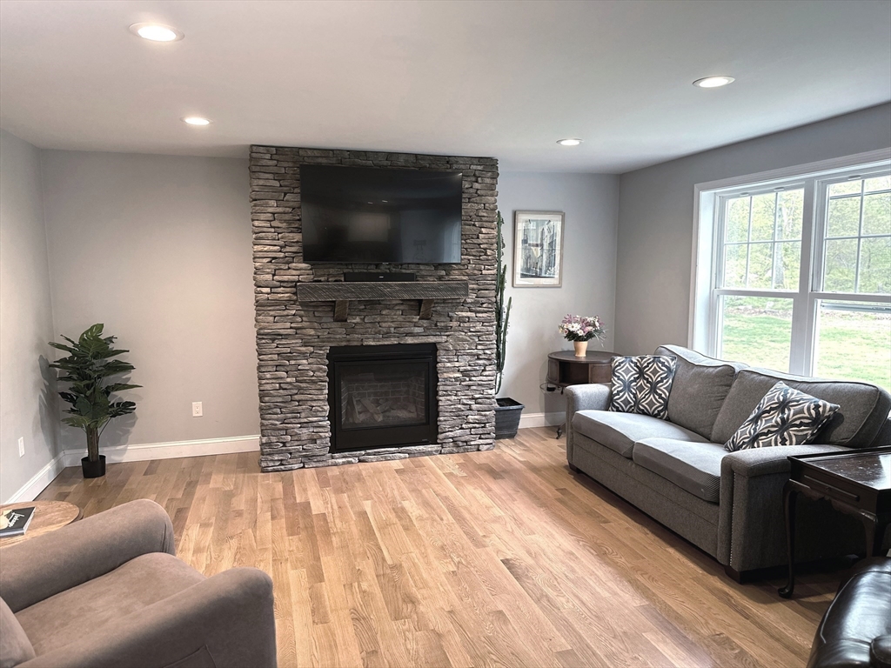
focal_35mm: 24
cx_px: 446
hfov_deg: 71.6
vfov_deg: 56.8
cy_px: 334
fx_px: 618
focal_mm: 6.86
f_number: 1.78
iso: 200
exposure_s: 1/60
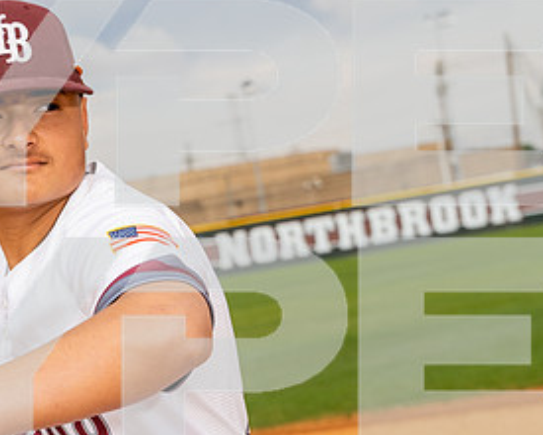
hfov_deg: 19.1
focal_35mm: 99
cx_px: 83
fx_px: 1591
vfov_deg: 15.5
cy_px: 343
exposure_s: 1/640
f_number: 4.5
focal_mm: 50
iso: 100
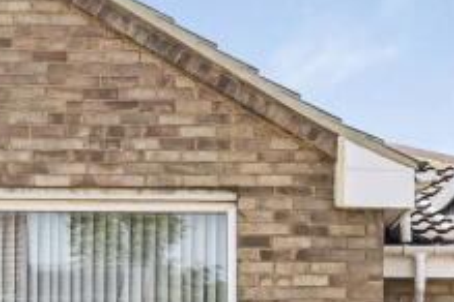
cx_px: 100
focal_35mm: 140
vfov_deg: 9.5
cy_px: 458
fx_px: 1765
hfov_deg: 14.6
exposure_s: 1/125
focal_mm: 30
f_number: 8
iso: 100
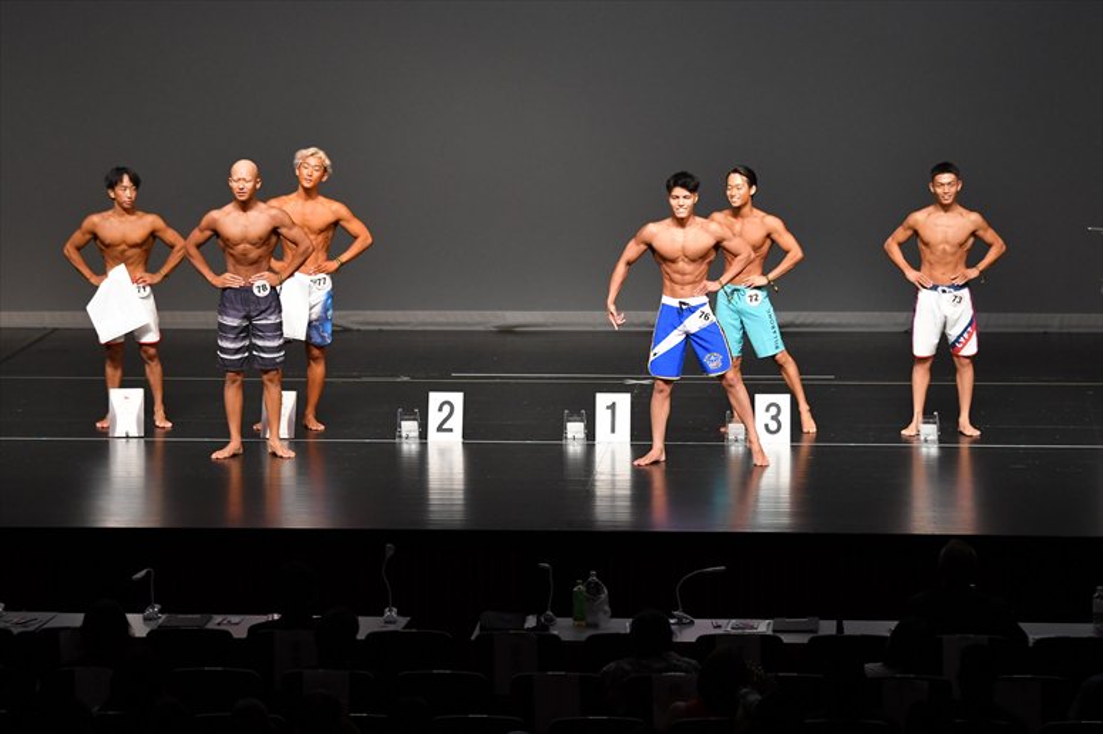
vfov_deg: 9.3
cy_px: 367
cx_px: 552
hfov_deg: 14.0
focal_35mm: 147
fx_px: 4502
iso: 2500
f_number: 5.6
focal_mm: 98
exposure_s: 1/400
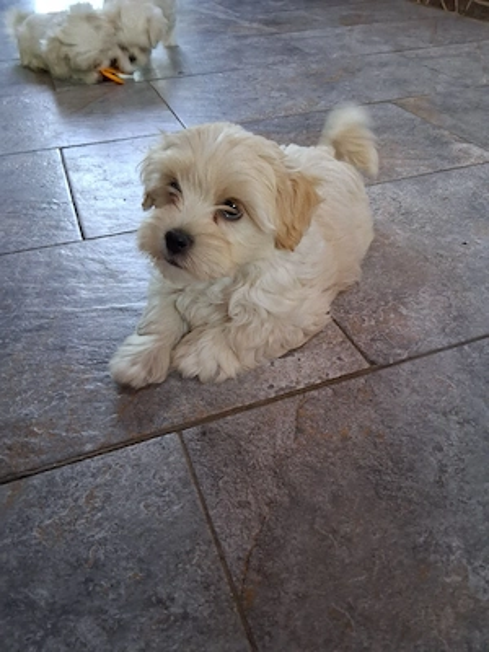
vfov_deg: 67.3
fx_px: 490
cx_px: 244
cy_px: 326
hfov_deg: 53.1
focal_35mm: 26
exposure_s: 1/33
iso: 500
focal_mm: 3.98
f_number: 1.8
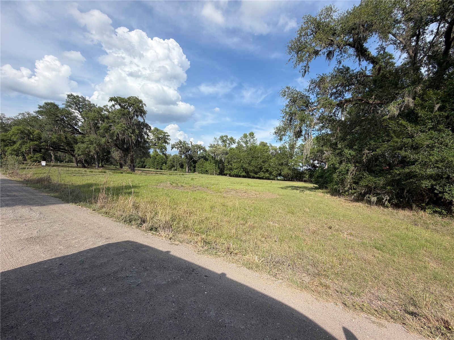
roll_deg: -3.8
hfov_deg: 102.1
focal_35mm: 14
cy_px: 170
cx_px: 227
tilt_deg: +0.1
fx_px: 184
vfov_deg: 85.7
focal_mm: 2.22
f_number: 2.2
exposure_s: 1/853
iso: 20
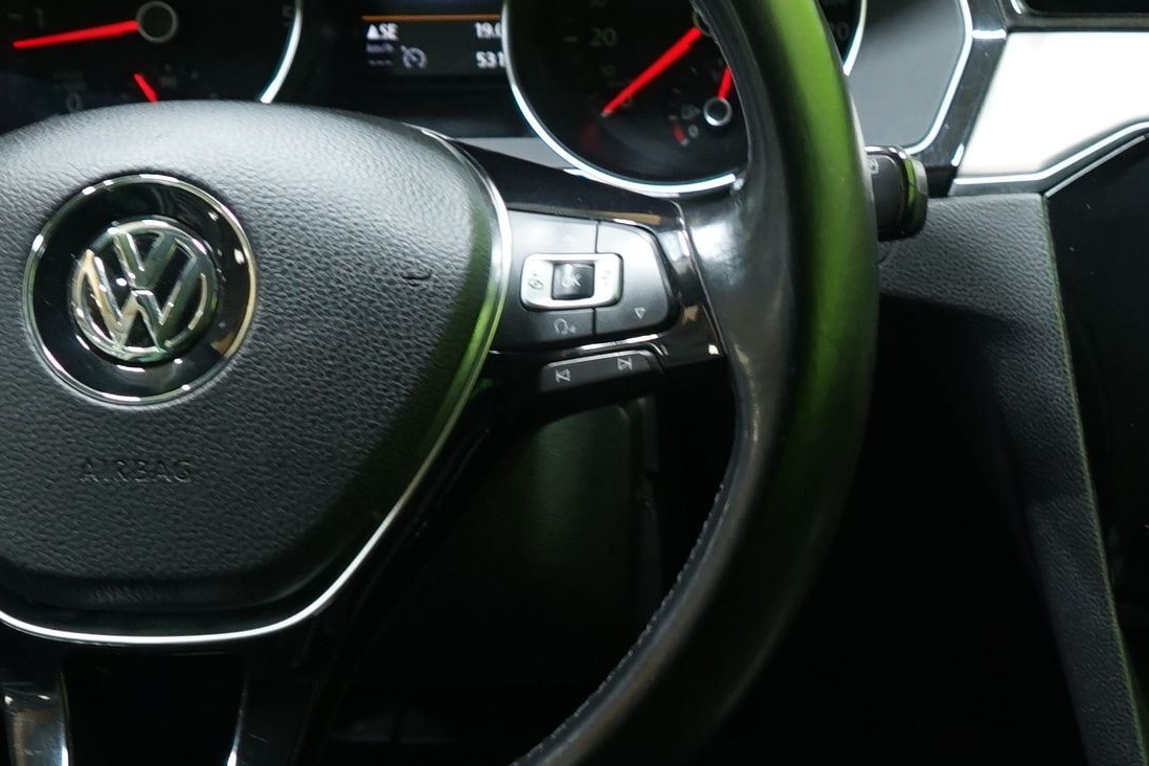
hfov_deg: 18.2
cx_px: 1526
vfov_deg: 13.1
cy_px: 613
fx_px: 3319
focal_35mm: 104
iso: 1000
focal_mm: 29
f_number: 4.5
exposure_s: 1/20
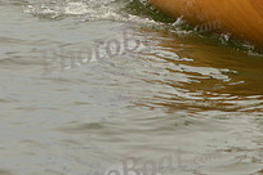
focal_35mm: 233
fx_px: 1702
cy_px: -43
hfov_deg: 8.8
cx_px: 289
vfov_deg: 5.9
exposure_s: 1/2500
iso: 400
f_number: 6.3
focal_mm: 82
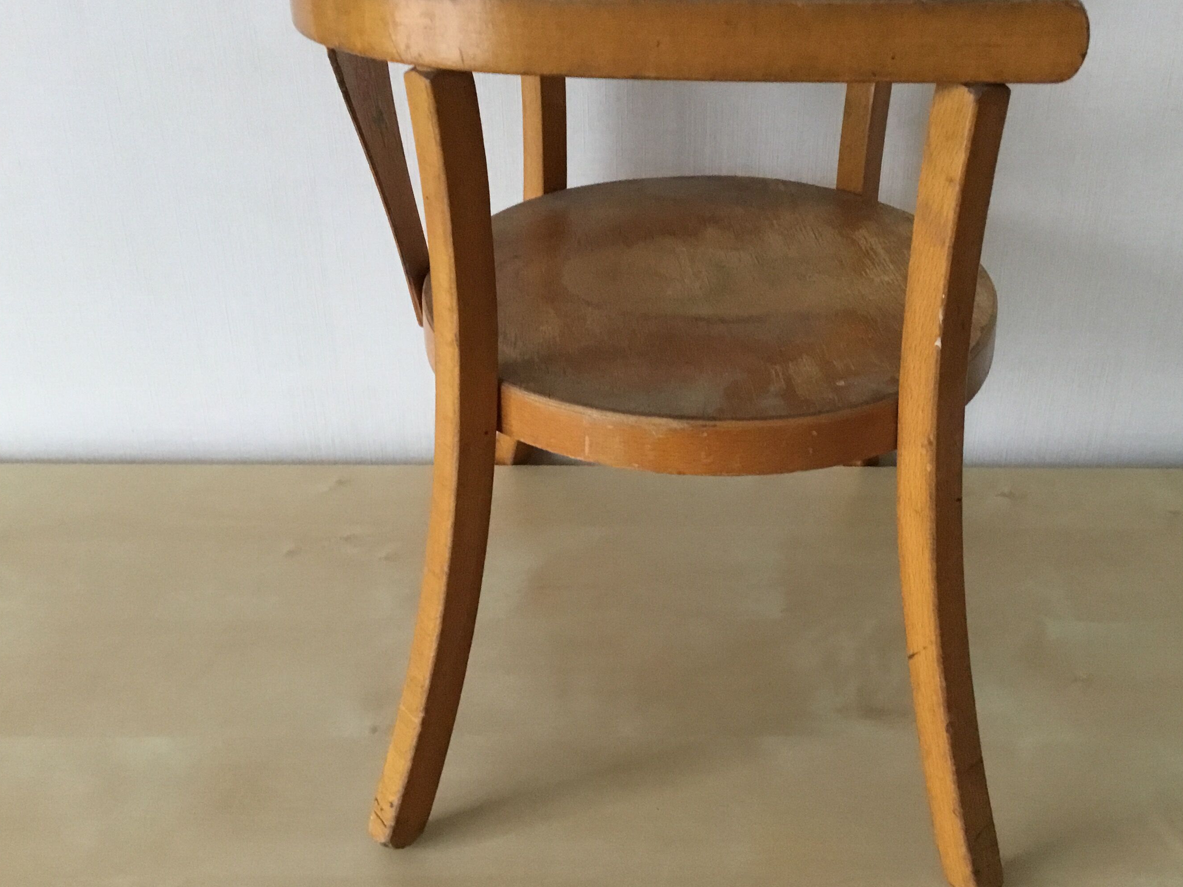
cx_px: 634
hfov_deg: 48.9
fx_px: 1299
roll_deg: -0.4
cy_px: 422
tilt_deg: -27.9
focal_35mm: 38
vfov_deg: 37.7
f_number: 2.4
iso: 250
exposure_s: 1/33
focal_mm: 3.3
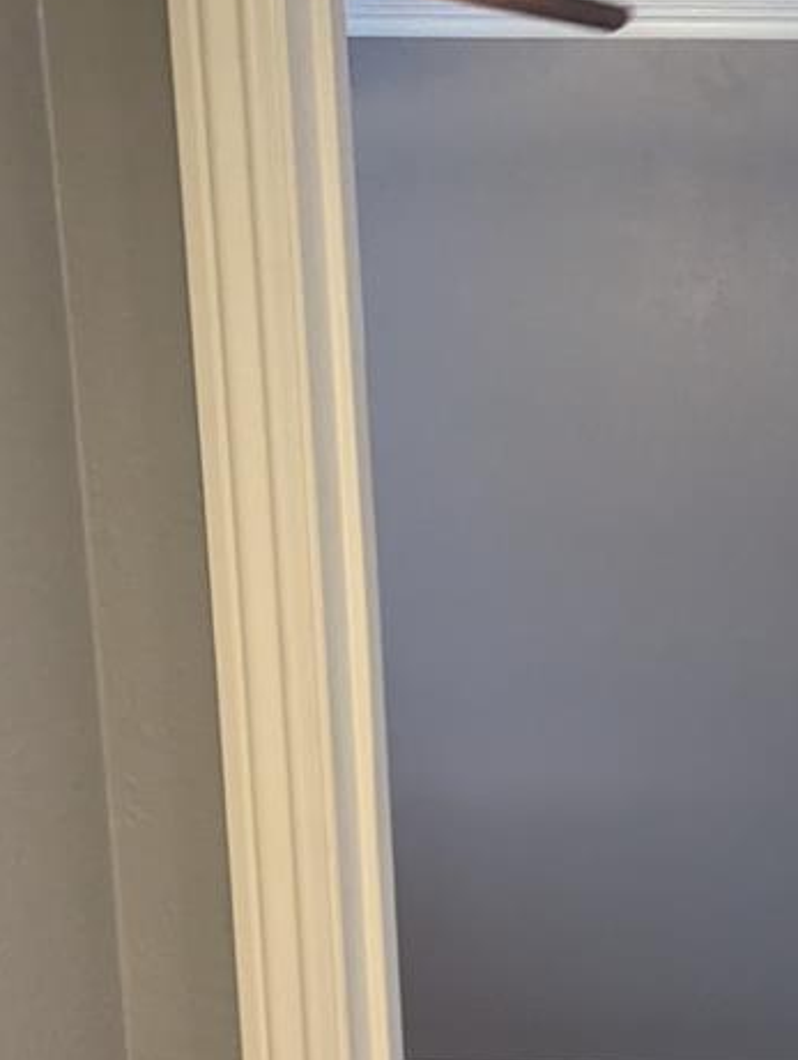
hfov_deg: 17.6
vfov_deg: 24.0
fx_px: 2392
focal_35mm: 78
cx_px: 1071
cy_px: 1024
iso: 932
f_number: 1.85
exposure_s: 1/120
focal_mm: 6.81
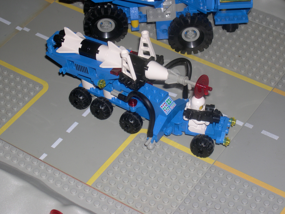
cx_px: 142
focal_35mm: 102
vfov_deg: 14.5
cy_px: 107
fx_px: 840
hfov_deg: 19.3
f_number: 4.8
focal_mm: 21.6
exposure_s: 1/60
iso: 100
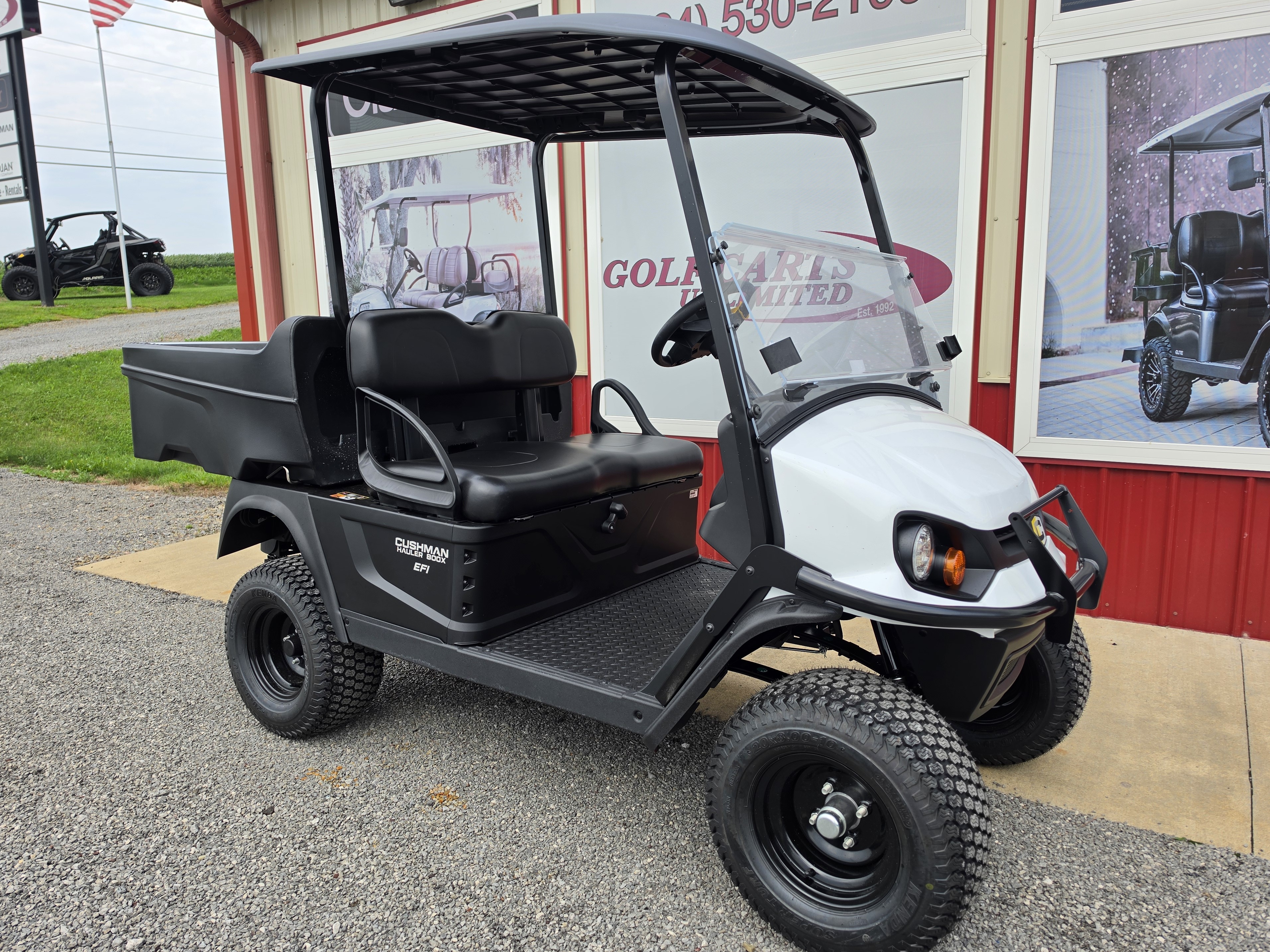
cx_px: 621
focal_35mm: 24
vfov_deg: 56.8
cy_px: 478
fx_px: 881
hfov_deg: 71.6
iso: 10
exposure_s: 1/222
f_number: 1.4
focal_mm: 6.5
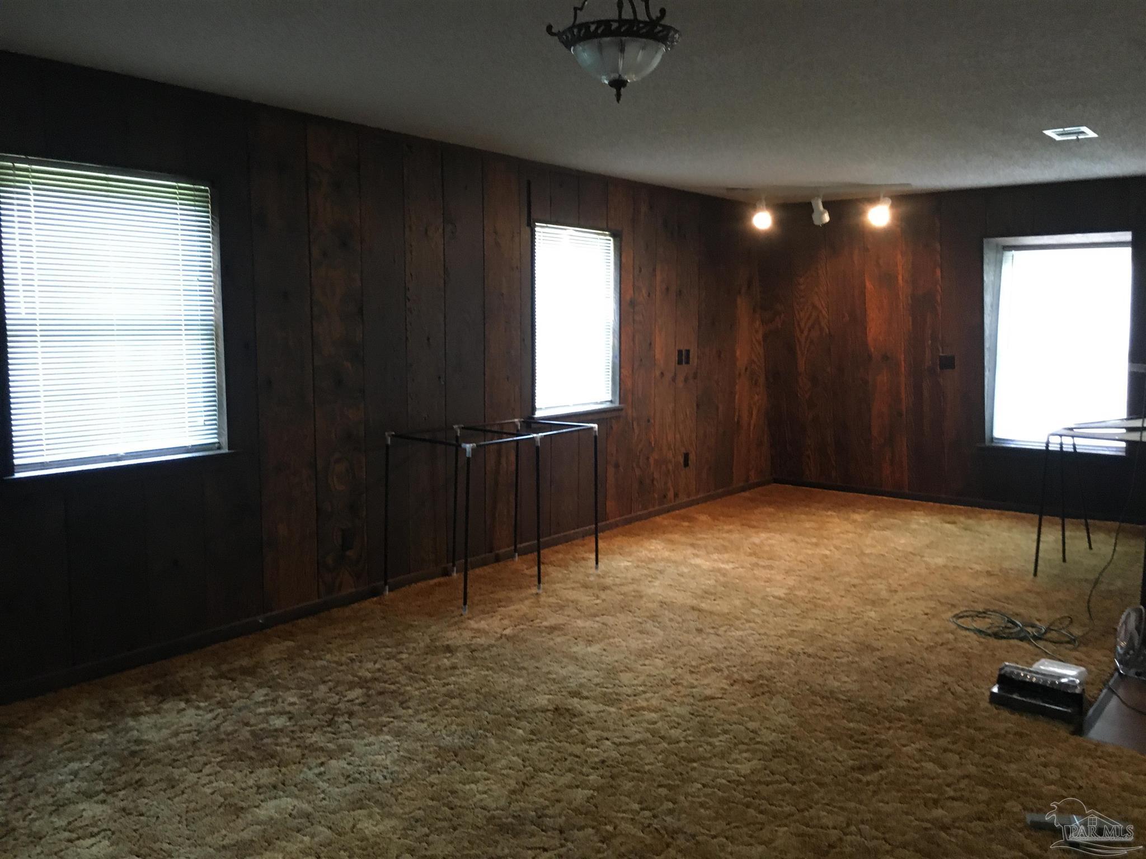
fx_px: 960
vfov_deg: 48.2
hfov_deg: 61.7
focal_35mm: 29
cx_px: 573
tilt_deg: -4.4
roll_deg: -0.4
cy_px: 430
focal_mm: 4.15
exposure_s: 1/20
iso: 200
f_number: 2.2
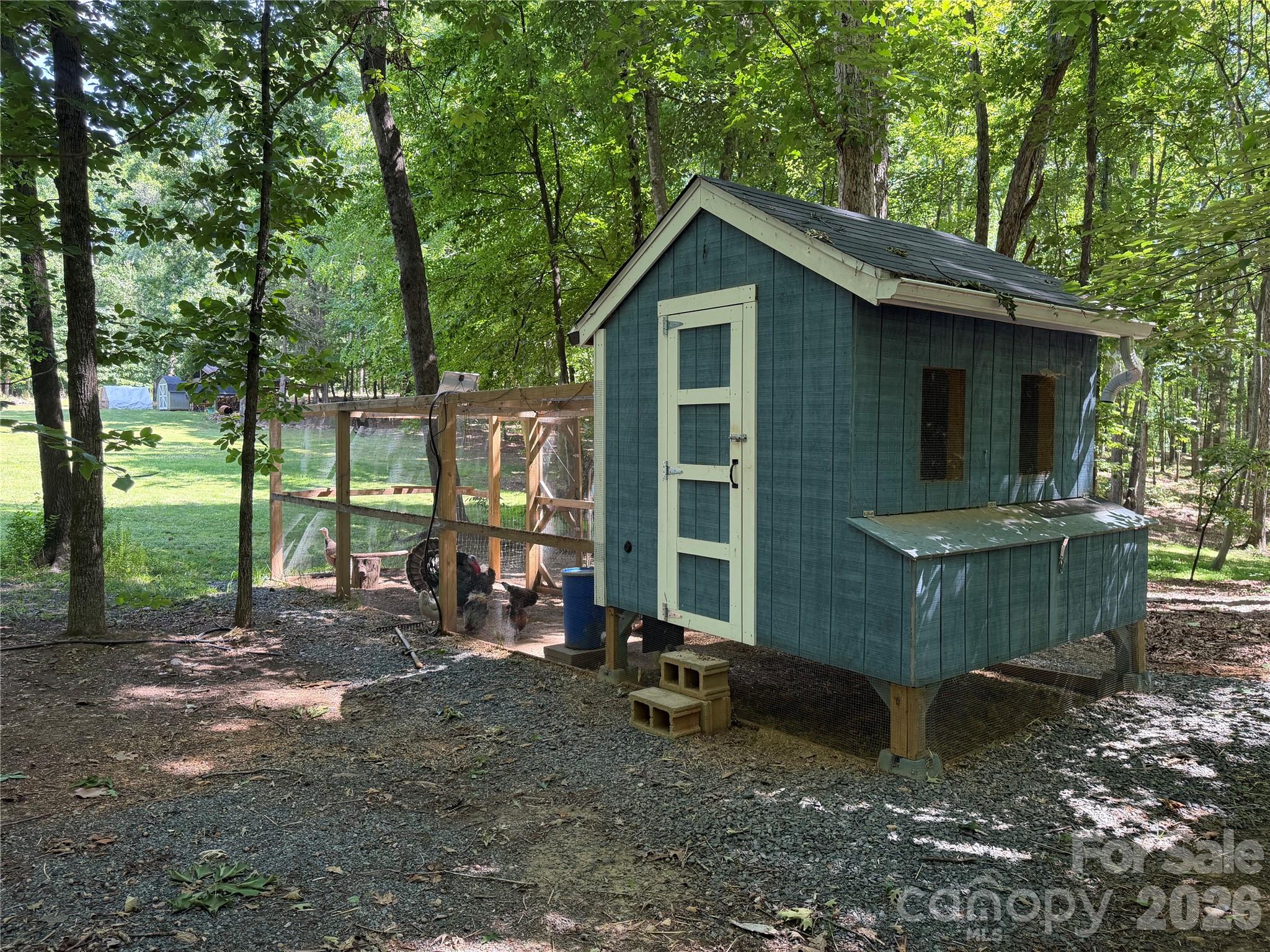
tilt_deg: -2.6
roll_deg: -0.7
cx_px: 635
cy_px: 476
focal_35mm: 24
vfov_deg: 56.8
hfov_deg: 71.6
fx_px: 881
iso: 200
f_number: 1.78
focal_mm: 6.76
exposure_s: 1/222
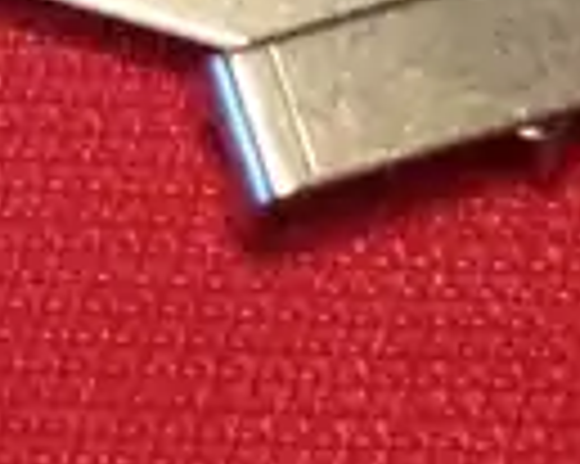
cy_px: -770
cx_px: -63
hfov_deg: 7.3
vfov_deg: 5.6
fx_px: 4528
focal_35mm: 264
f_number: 2.4
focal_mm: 4.28
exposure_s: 1/15
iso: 100
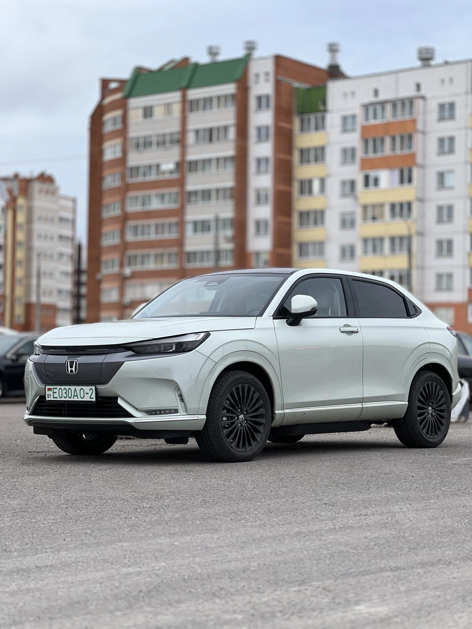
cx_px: 236
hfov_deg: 19.1
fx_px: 1400
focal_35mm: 77
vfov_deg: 25.3
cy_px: 314
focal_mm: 9
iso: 25
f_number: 2.8
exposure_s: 1/159
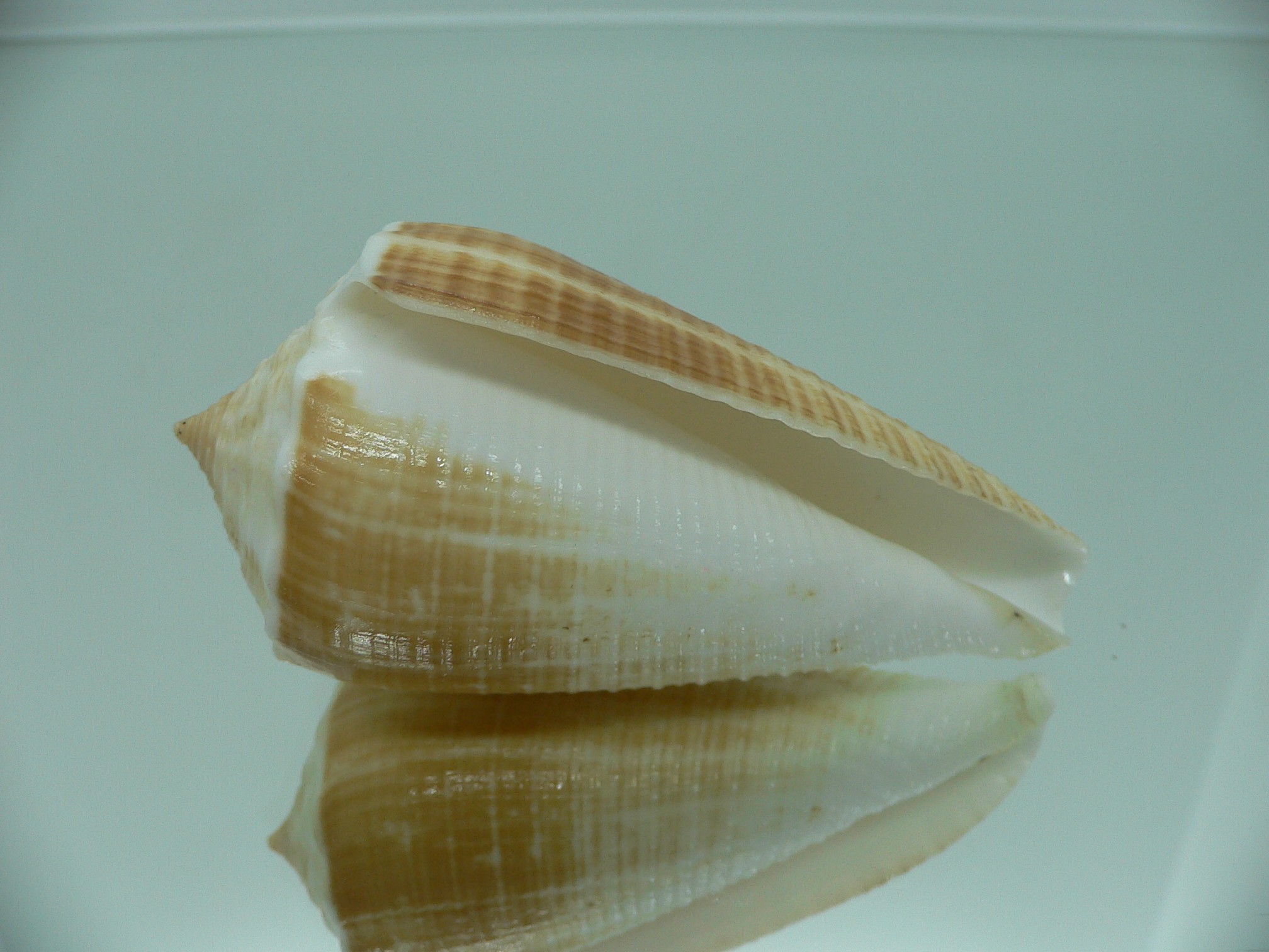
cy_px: 476
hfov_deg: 52.6
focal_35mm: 35
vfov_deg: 40.7
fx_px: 1283
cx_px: 634
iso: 80
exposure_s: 1/60
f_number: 2.8
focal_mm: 4.6
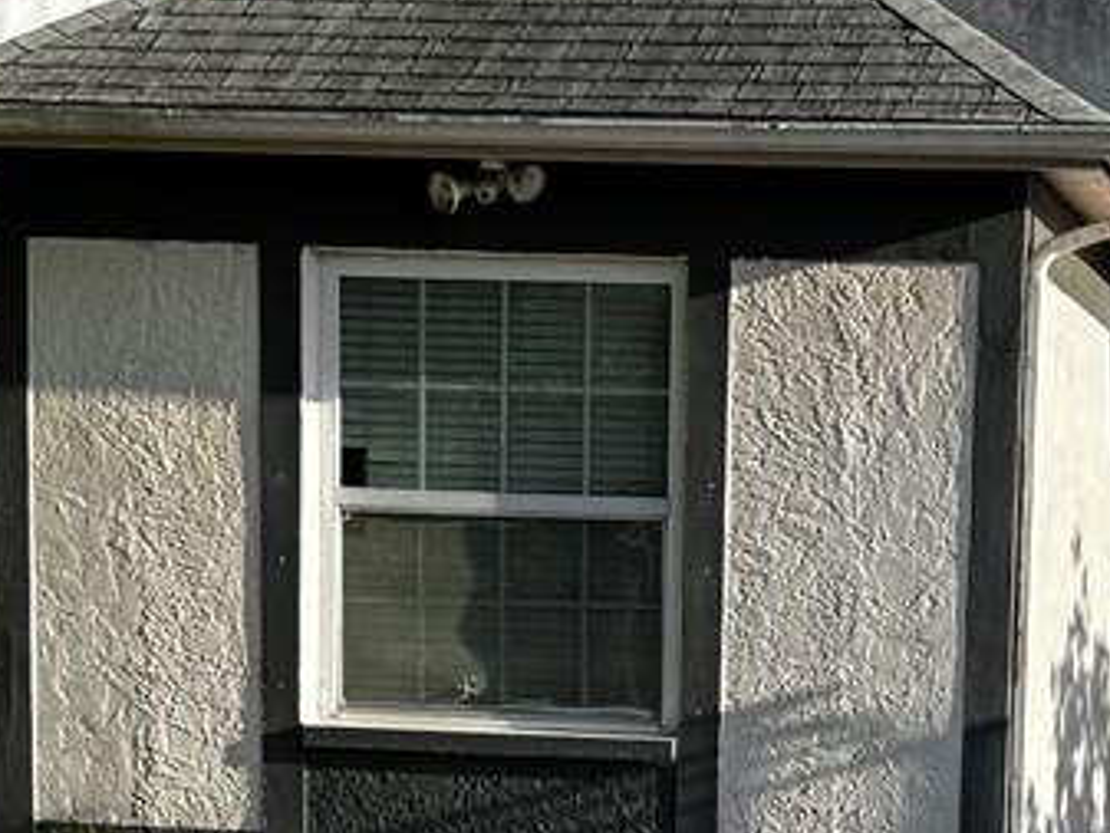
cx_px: 978
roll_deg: -2.1
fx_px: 3657
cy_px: 1241
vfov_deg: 12.4
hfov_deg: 17.0
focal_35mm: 114
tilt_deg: -8.9
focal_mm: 6.76
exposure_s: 1/1193
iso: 80
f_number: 1.78
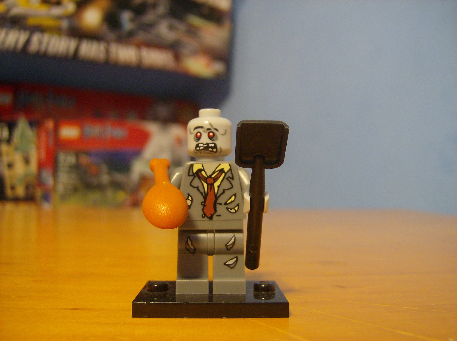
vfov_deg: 39.5
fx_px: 474
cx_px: 228
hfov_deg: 51.5
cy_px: 170
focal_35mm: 36
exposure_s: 1/4.13
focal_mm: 6
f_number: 2.8
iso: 200
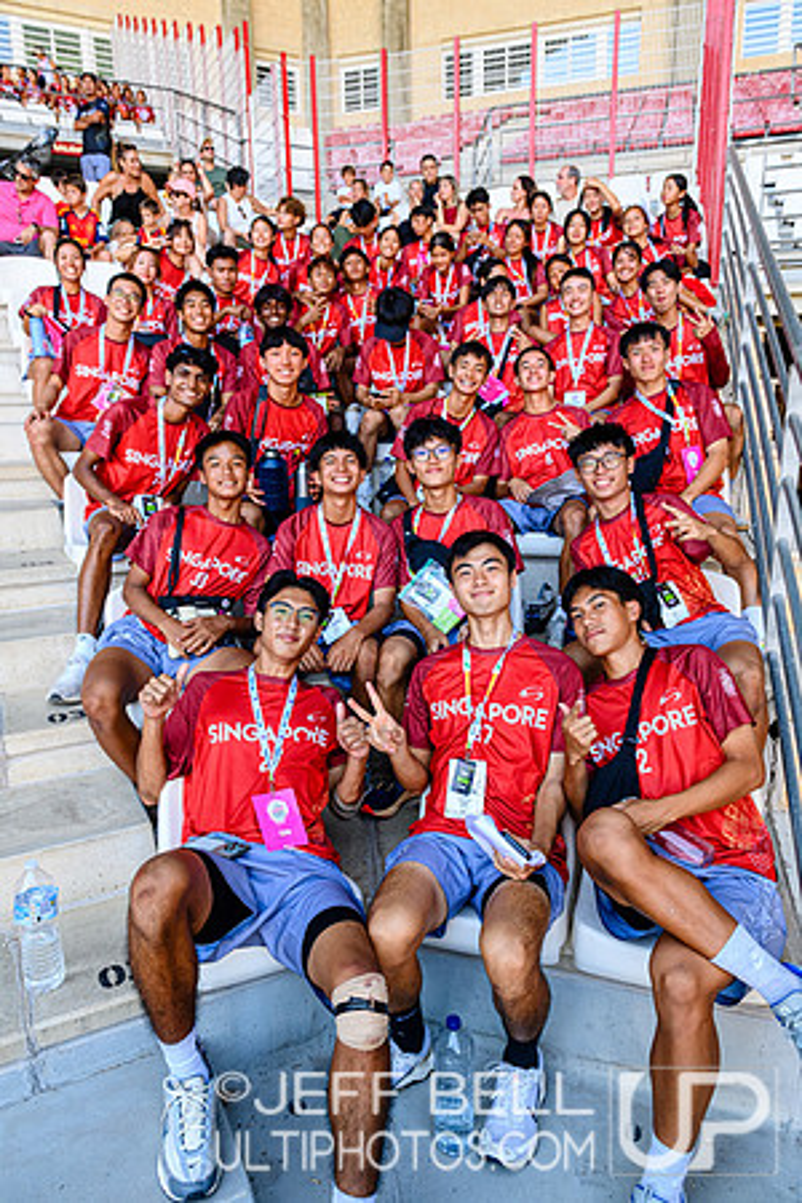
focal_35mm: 24
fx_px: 802
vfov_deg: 73.7
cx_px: 401
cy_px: 602
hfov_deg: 53.1
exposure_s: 1/800
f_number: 5.6
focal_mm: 24
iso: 4500
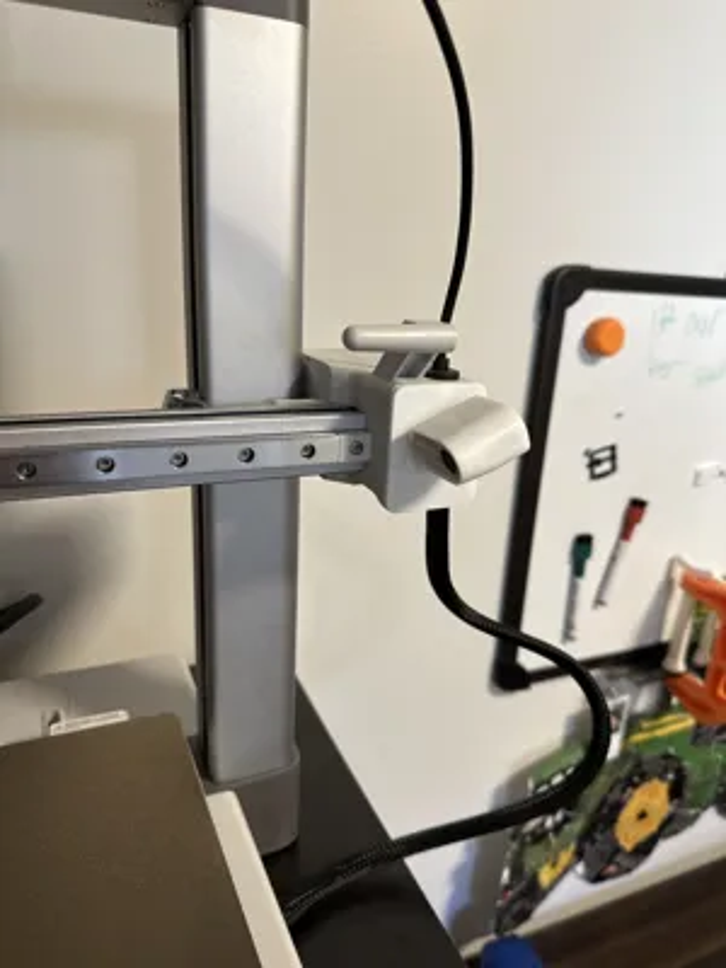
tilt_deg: -16.3
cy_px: 484
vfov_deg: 71.6
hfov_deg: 56.8
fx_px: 671
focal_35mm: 24
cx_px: 363
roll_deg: -4.9
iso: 160
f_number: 1.78
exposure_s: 1/60
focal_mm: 6.86
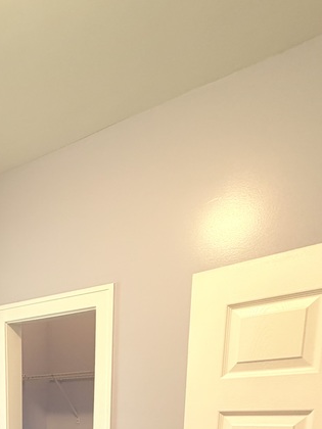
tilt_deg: -11.3
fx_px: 446
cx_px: 0
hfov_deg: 35.8
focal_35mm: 36
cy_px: 503
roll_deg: +1.7
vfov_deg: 39.0
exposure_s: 1/60
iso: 200
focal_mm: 2.22
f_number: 2.2
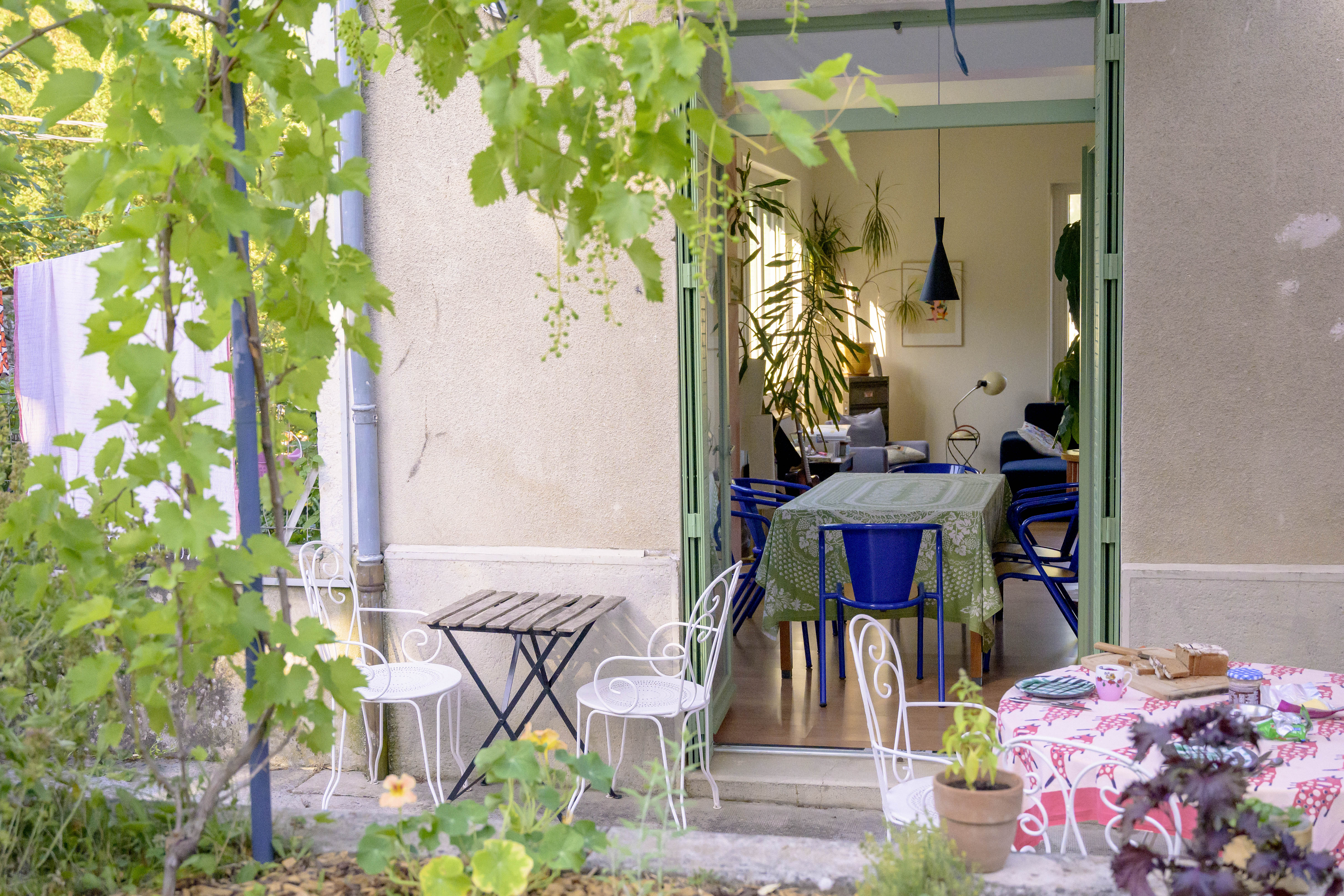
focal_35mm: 41
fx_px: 1531
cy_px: 448
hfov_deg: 47.4
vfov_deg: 32.6
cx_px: 672
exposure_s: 1/3200
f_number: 4.5
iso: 3200
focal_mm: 41
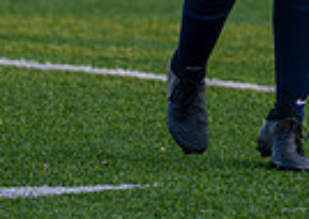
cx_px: 290
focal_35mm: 959
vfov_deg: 1.5
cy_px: -179
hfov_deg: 2.1
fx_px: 8395
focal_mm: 165
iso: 400
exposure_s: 1/1600
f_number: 2.8
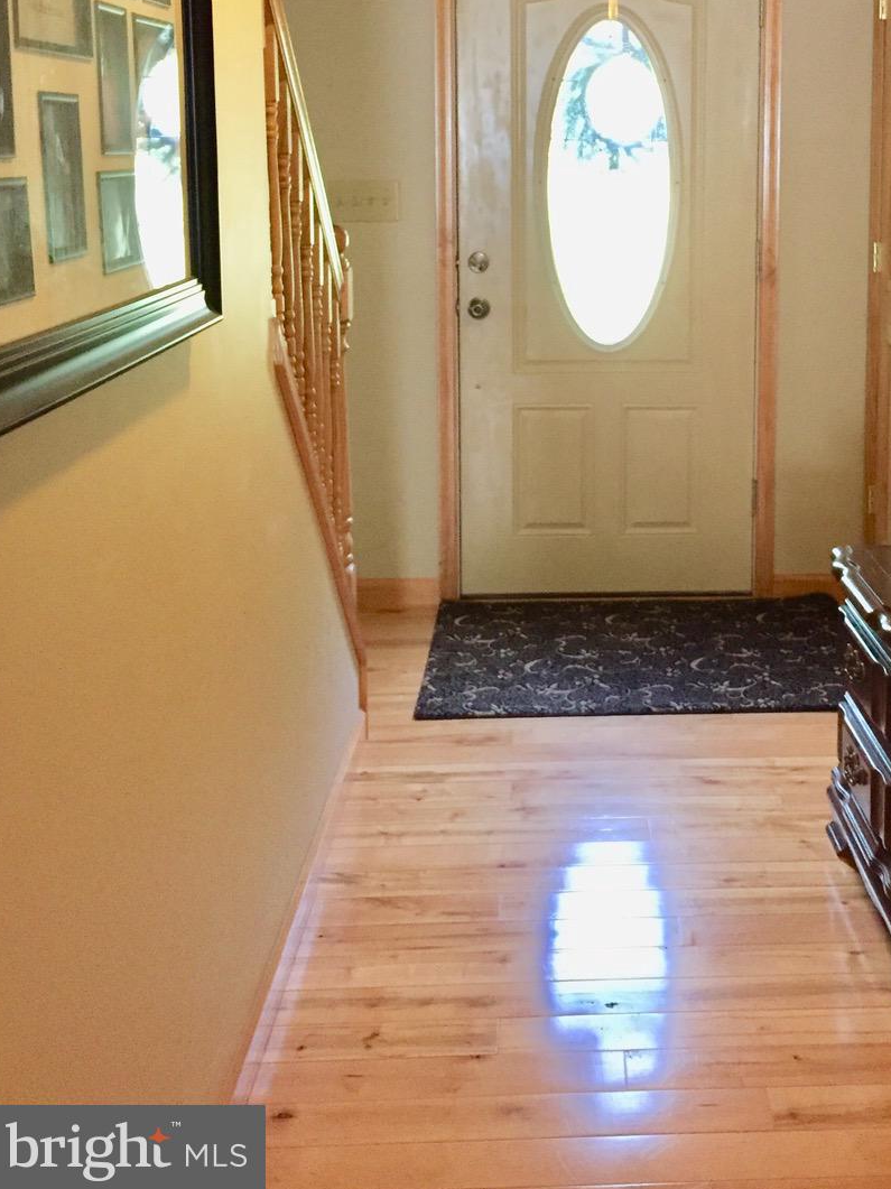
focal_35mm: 42
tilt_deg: -7.4
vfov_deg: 43.7
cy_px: 336
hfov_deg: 33.8
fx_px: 1442
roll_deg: +0.2
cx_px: 631
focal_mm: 4.15
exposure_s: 1/30
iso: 250
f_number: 2.2
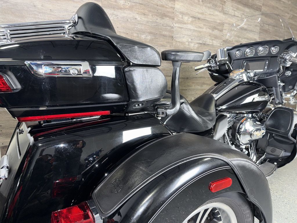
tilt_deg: -7.9
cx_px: 148
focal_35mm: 24
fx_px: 206
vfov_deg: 56.8
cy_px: 112
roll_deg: -2.0
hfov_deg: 71.6
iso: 80
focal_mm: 6.76
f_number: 1.78
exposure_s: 1/15
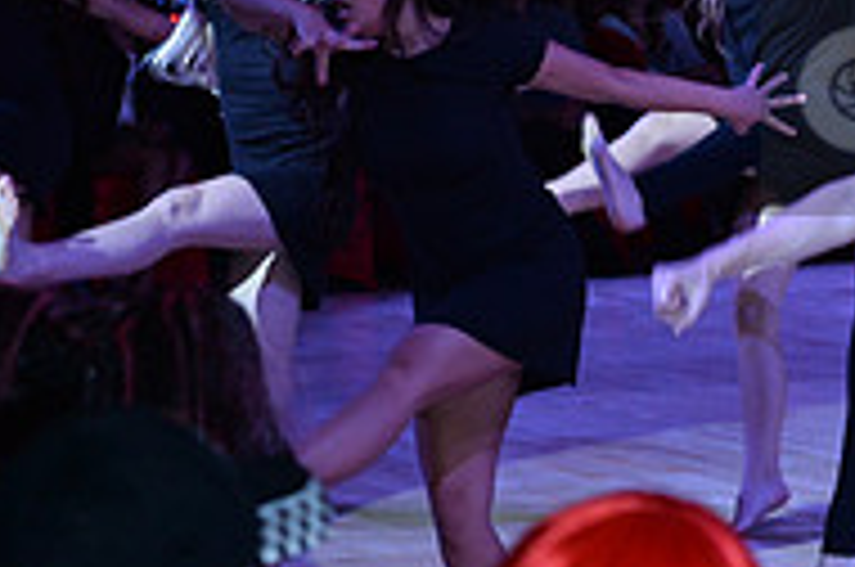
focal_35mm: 214
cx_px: 1251
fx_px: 5074
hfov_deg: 9.4
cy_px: 97
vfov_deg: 6.4
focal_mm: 70
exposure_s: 1/250
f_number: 4.5
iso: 2000
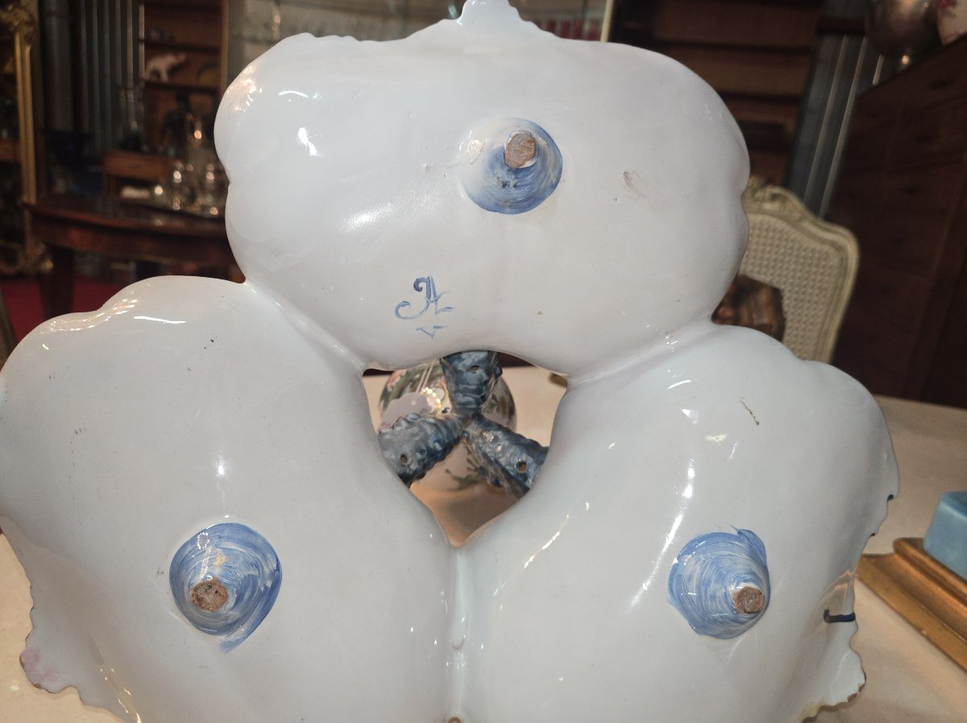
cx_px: 484
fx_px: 642
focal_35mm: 23
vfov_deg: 58.8
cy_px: 362
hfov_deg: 74.0
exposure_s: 1/50
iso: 100
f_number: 1.8
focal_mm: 5.4
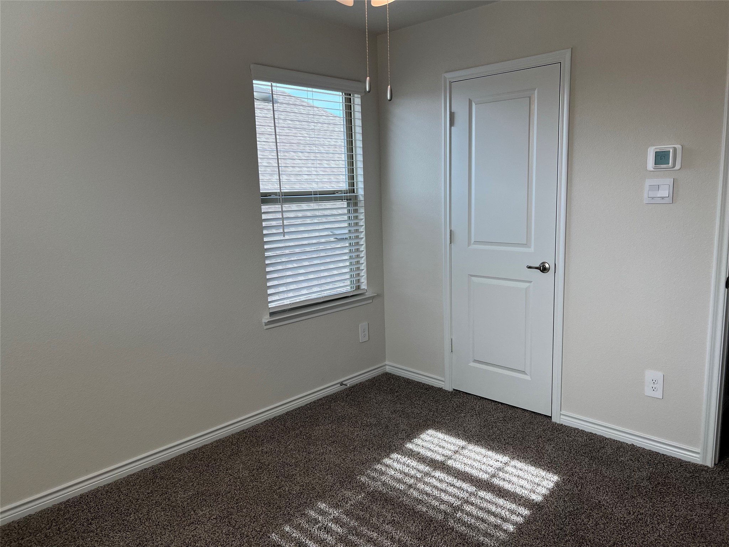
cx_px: 364
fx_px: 548
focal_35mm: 26
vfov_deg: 53.1
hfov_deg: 67.3
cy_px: 274
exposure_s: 1/357
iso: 50
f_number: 1.5
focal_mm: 5.7
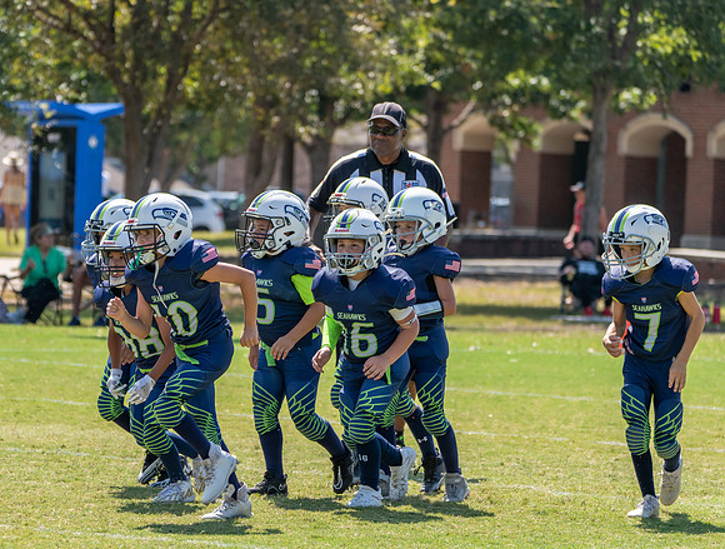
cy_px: 353
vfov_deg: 5.6
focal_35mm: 268
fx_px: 5636
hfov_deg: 7.4
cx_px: 270
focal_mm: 192
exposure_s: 1/1000
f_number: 5.6
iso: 320
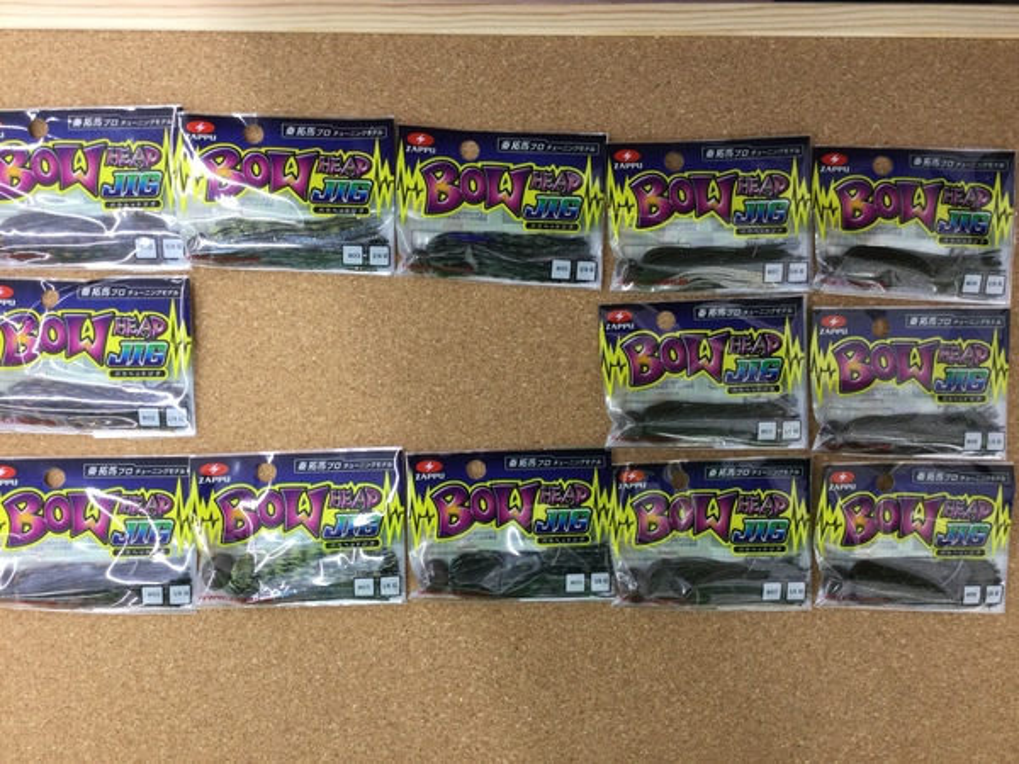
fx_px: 913
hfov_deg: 58.4
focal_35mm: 31
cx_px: 510
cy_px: 382
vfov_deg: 45.4
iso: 80
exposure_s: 1/30
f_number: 2.4
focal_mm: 3.3
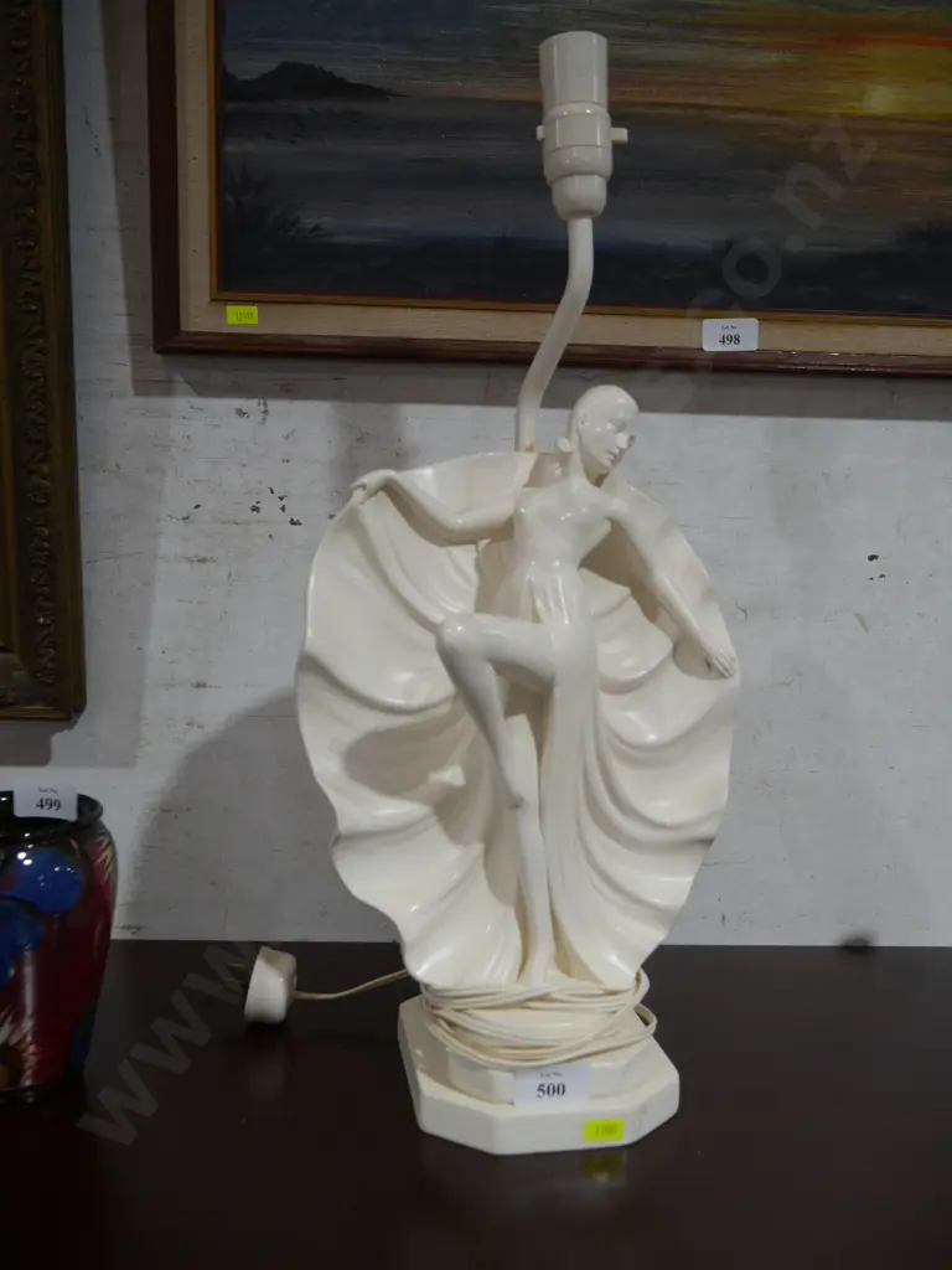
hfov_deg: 46.8
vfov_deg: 60.0
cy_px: 635
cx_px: 476
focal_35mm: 30
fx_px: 1100
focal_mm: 15
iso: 250
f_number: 3.6
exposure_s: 1/60
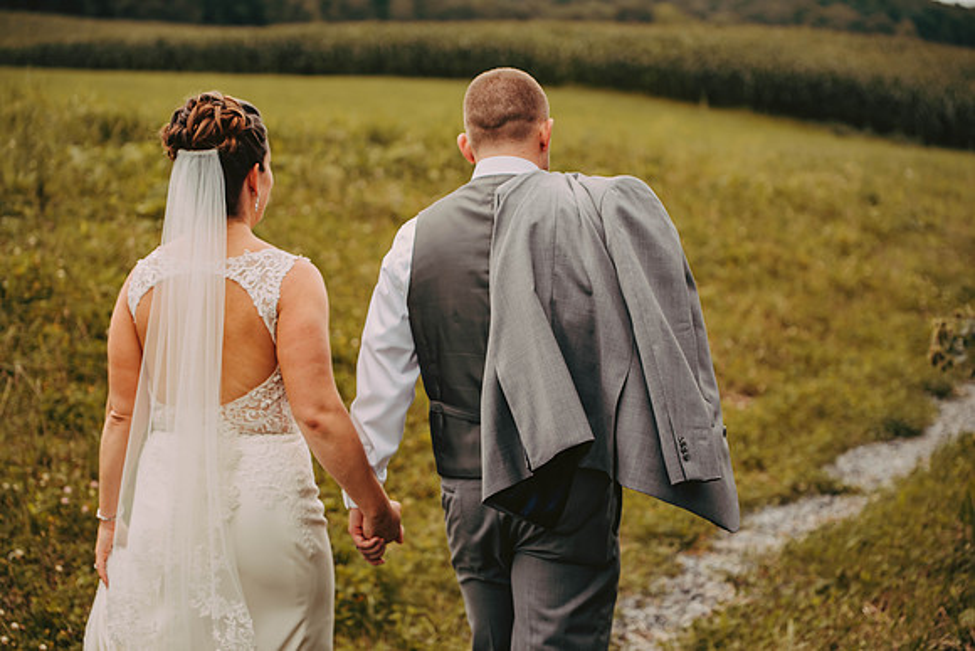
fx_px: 1896
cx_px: 488
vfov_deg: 19.5
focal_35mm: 70
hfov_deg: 28.8
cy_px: 326
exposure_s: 1/500
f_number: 2.8
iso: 200
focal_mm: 70
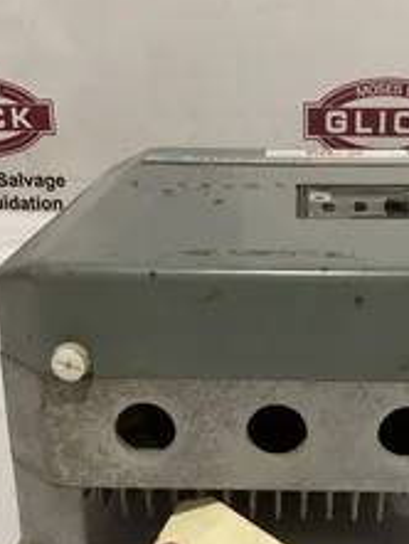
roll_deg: +1.0
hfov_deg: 25.9
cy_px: 433
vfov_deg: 33.4
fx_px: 881
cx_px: 291
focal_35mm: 56
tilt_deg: -25.7
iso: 250
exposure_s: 1/50
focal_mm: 3.3
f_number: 2.4
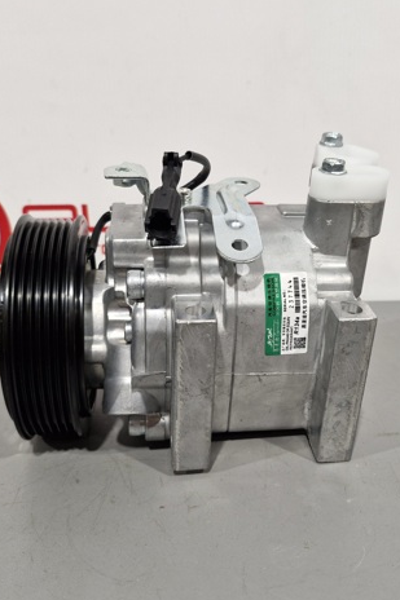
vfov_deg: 57.2
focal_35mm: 33
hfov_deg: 39.7
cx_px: 250
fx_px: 550
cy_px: 297
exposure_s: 1/100
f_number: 1.8
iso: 250
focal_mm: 5.54
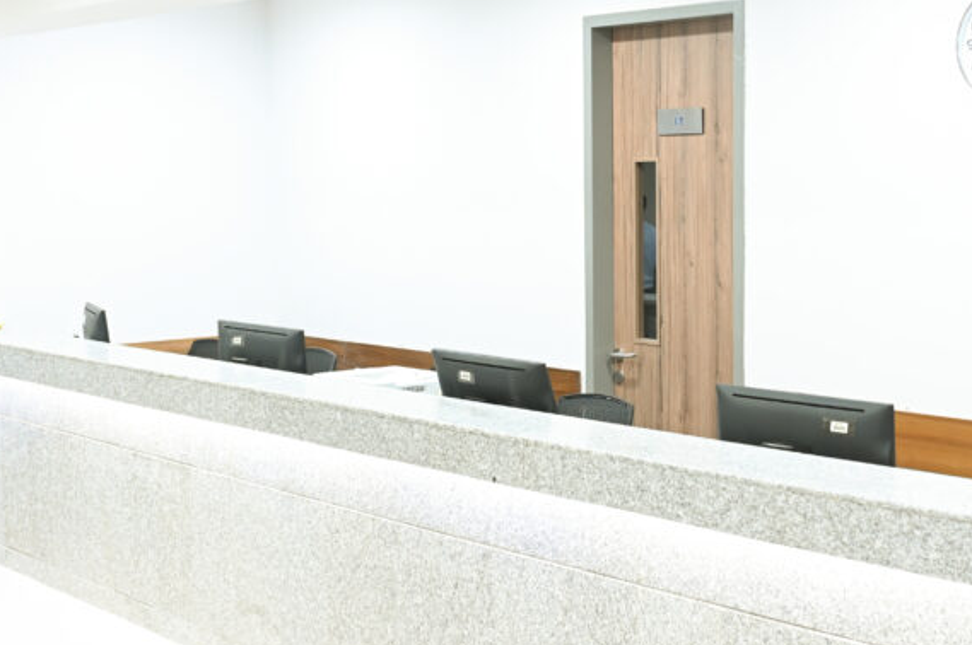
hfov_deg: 31.7
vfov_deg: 21.5
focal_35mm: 63
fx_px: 1699
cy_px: 294
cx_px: 634
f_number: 4
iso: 2000
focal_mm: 35
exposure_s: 1/100
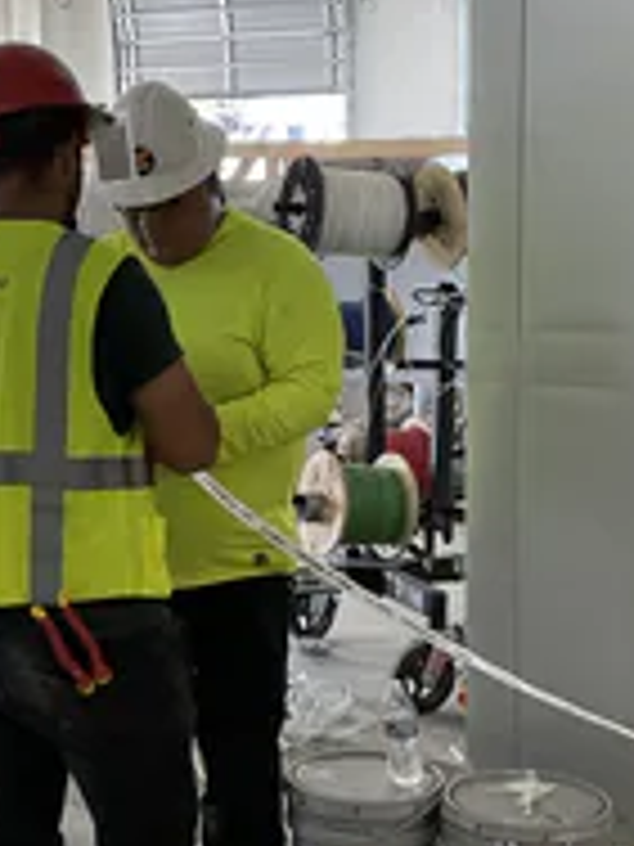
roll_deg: +1.2
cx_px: 106
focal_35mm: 77
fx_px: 1880
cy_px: 400
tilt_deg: -7.9
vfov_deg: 25.3
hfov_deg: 18.9
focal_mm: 3
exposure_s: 1/60
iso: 50
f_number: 1.8
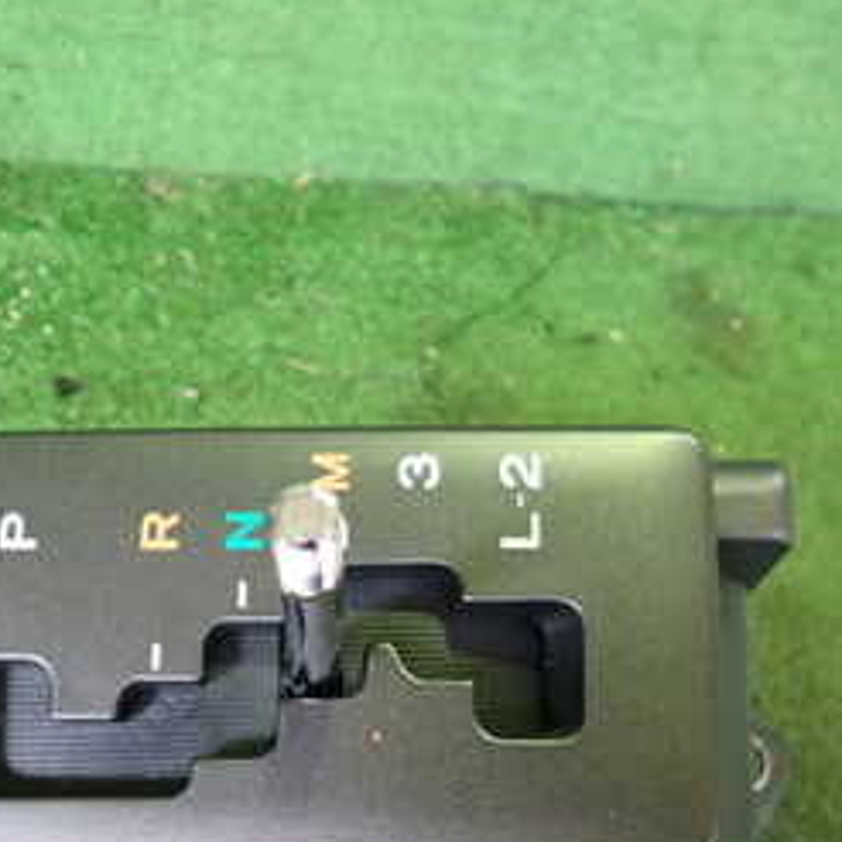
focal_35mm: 54
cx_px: 294
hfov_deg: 31.4
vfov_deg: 31.3
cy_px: 592
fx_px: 1486
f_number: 2
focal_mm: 4.5
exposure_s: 1/30
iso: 400
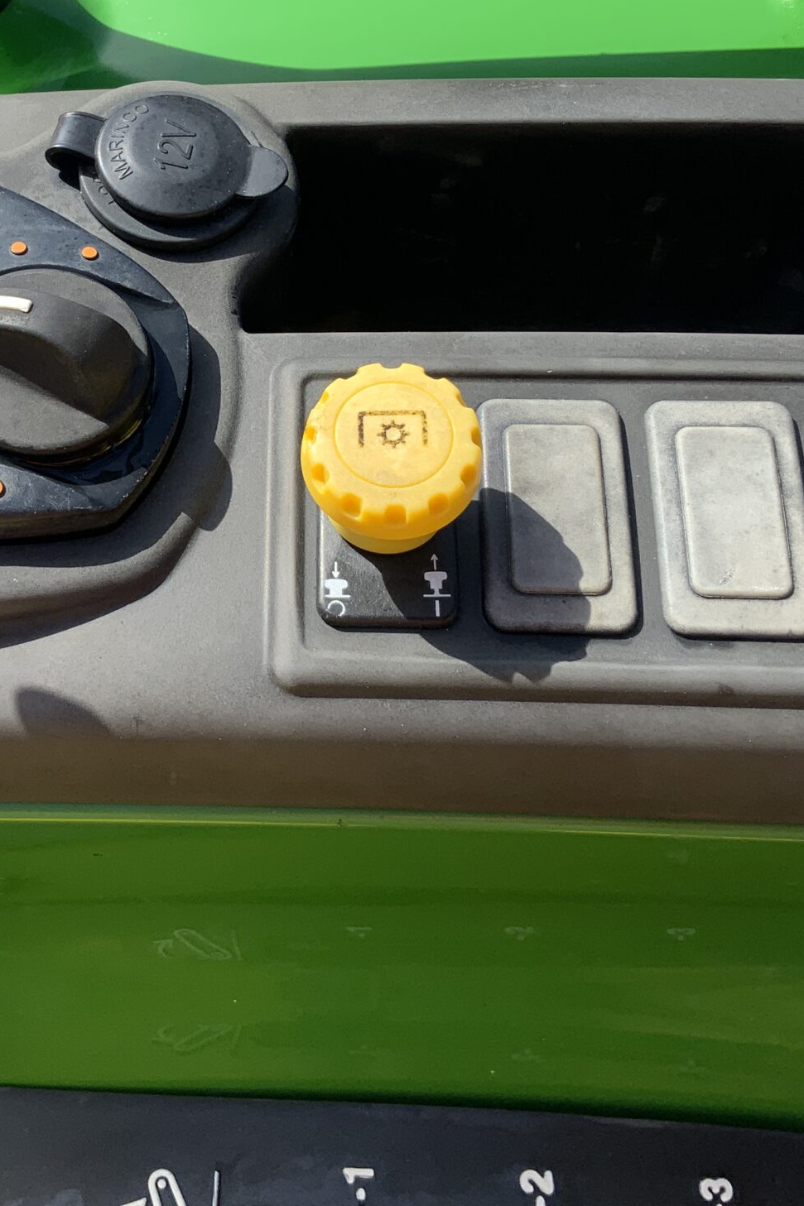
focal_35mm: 53
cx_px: 183
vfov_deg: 37.2
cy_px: 413
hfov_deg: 25.2
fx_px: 1776
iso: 16
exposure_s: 1/883
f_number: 1.8
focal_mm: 3
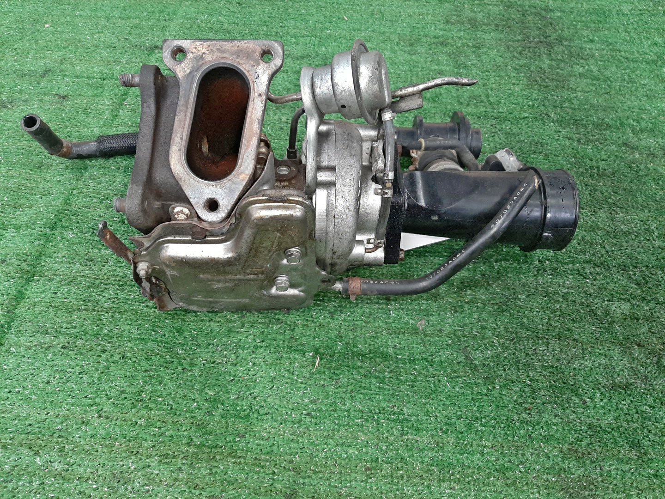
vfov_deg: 53.1
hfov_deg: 67.3
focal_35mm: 26
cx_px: 332
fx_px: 499
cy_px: 250
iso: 208
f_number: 1.7
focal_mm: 3.93
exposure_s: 1/33
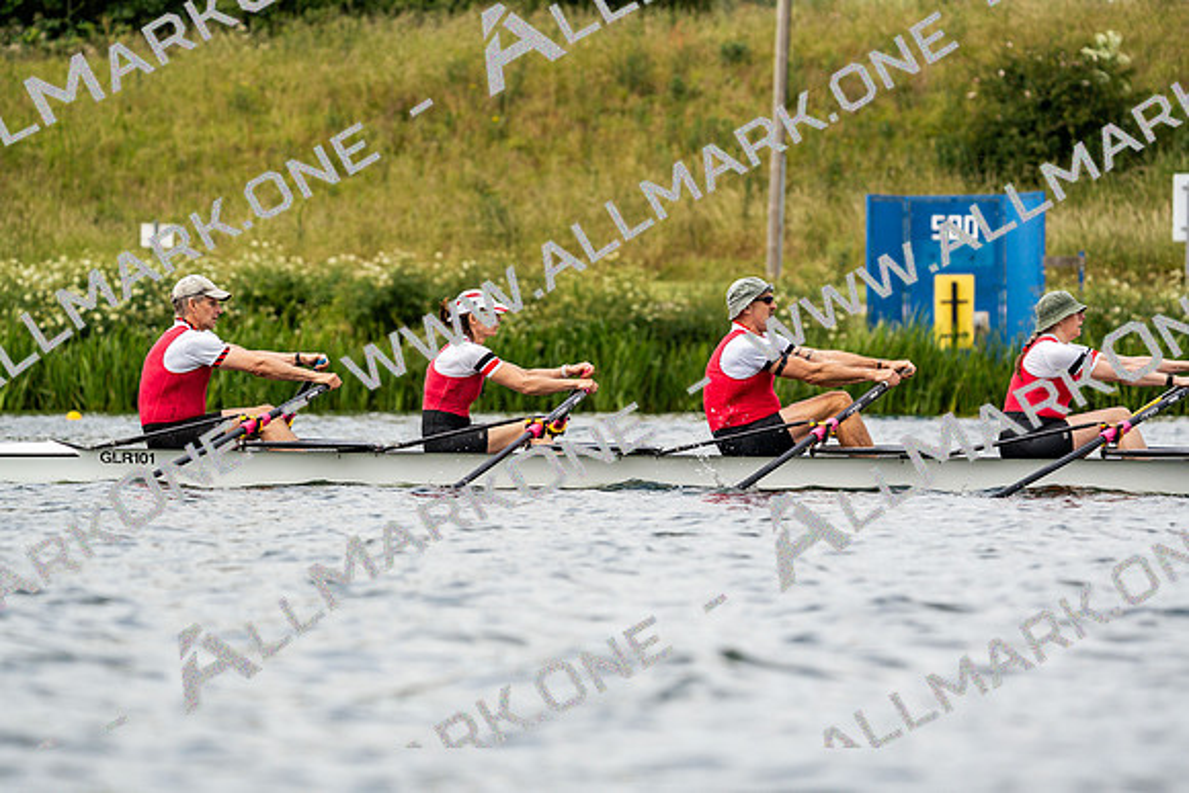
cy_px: 396
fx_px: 9910
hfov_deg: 6.9
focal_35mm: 300
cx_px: 594
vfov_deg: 4.6
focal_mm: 300
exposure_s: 1/2000
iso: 320
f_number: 6.3
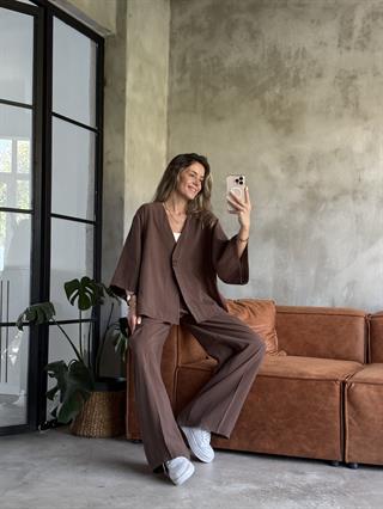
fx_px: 707
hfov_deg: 30.3
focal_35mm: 48
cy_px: 254
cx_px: 192
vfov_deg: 39.6
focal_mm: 6.76
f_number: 1.78
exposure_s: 1/60
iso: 250
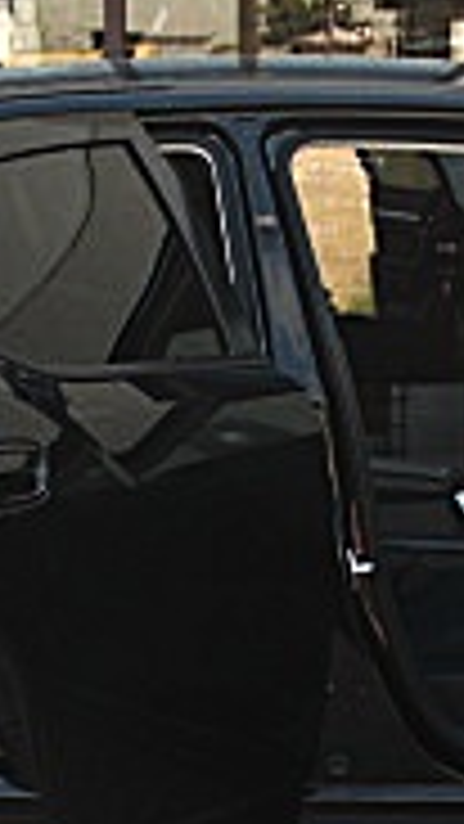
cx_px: 356
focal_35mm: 137
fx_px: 2995
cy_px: 716
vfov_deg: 15.5
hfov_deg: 8.8
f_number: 2.8
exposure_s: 1/100
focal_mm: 6.3
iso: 50
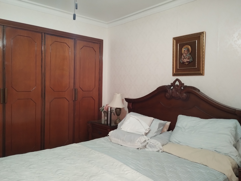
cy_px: 90
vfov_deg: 49.9
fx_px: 195
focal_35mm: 28
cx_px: 120
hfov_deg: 63.4
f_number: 1.8
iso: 1803
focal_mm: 4.27
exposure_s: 1/24
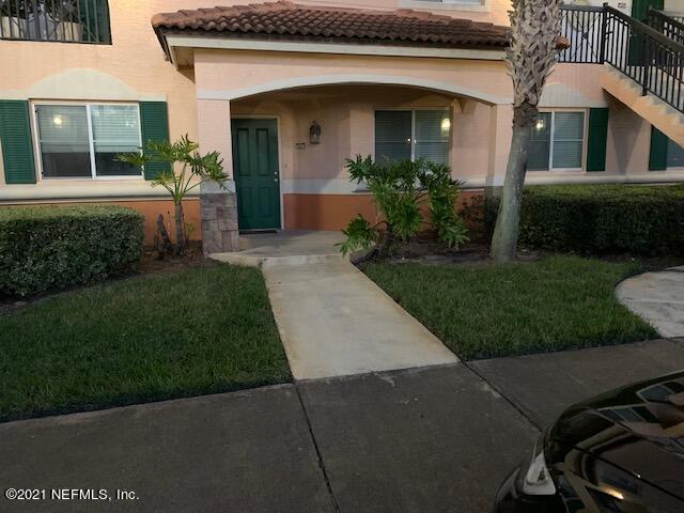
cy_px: 256
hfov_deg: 67.3
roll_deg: +0.2
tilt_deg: -8.3
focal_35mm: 26
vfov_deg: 53.1
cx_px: 342
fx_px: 514
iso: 800
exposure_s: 1/24
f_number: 1.8
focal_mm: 4.25
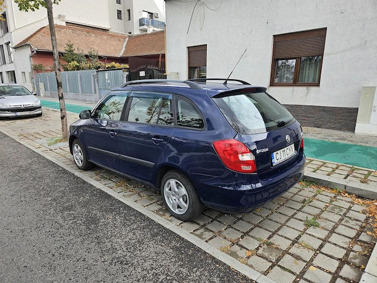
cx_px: 188
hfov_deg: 73.9
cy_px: 142
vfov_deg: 58.9
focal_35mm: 23
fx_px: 250
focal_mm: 5.4
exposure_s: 1/345
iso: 25
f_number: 1.8
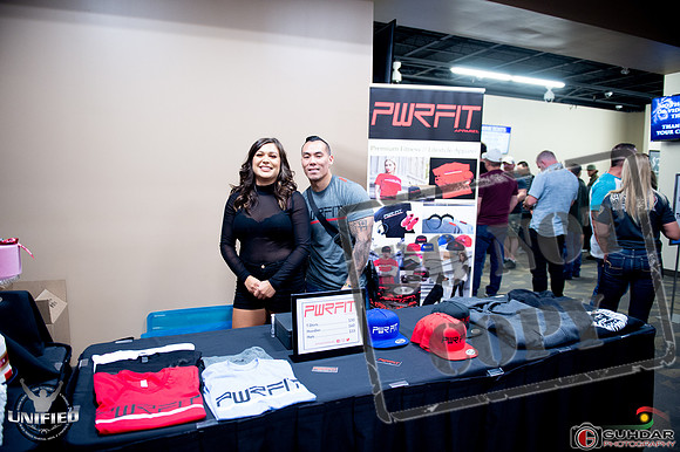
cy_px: 226
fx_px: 453
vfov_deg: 53.1
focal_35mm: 24
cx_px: 340
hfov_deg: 73.8
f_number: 2.8
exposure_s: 1/125
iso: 3200
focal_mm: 24
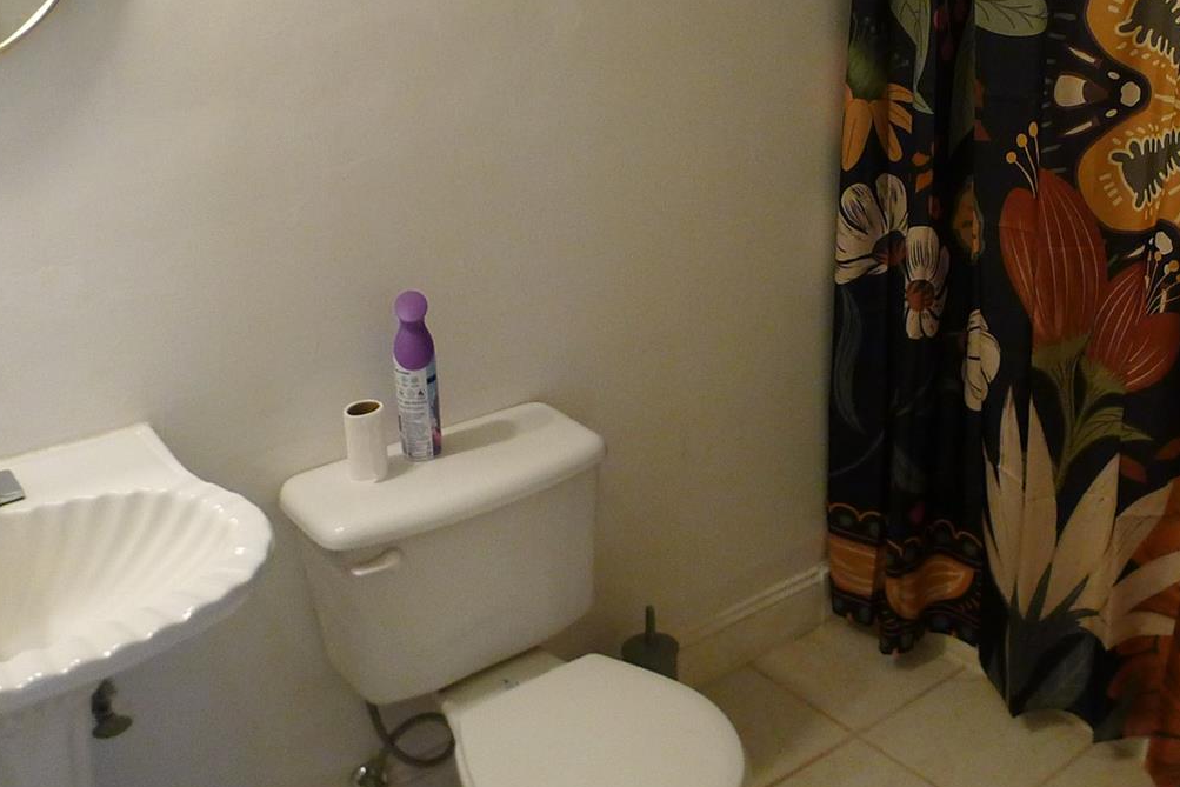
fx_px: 1606
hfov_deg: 39.8
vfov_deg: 27.4
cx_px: 793
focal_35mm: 49
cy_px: 289
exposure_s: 1/60
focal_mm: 5.1
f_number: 2
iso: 320
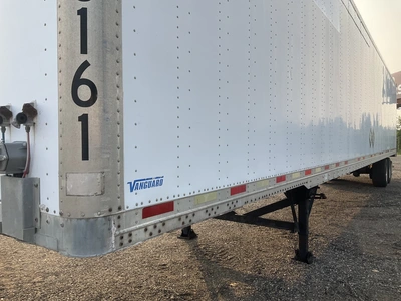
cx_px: 200
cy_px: 150
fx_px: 336
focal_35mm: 29
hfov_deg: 61.7
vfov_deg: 48.2
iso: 25
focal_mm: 3
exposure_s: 1/514
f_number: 1.8
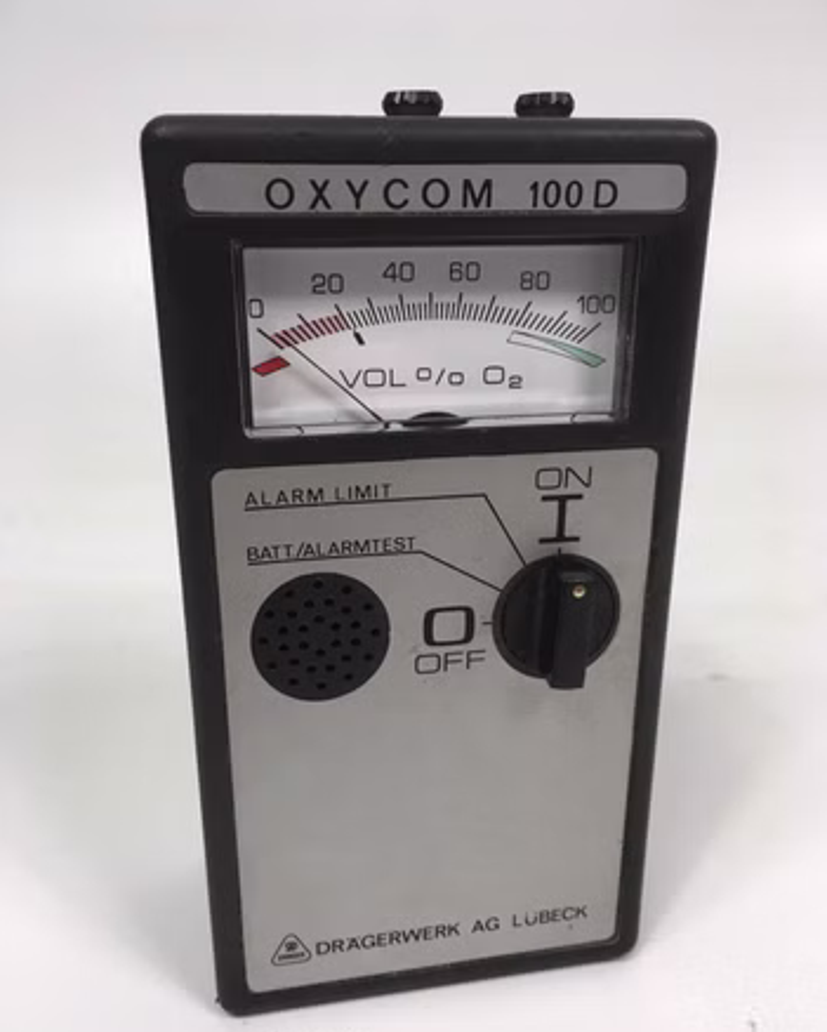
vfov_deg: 57.1
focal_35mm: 31
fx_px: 947
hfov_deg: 47.2
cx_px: 422
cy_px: 537
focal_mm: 4.15
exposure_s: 1/33
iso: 25
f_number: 2.2
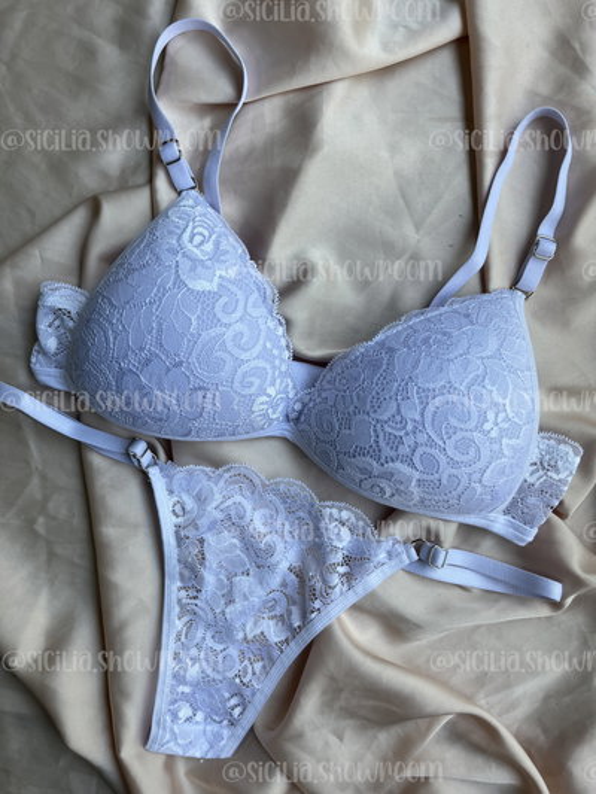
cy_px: 397
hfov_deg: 53.1
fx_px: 597
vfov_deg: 67.3
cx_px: 298
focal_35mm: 26
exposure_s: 1/271
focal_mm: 5.1
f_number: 1.6
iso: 40
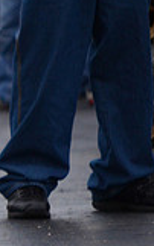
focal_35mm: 1094
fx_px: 7360
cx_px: -279
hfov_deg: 1.2
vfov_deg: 1.9
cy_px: 125
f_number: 5.6
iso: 1000
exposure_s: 1/2000
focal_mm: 200
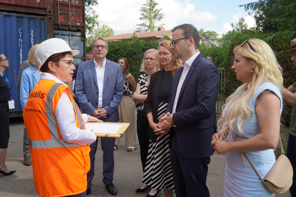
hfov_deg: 51.3
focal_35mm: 38
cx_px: 148
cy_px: 98
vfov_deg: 35.5
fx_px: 308
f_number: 4
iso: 100
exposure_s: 1/350
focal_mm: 25
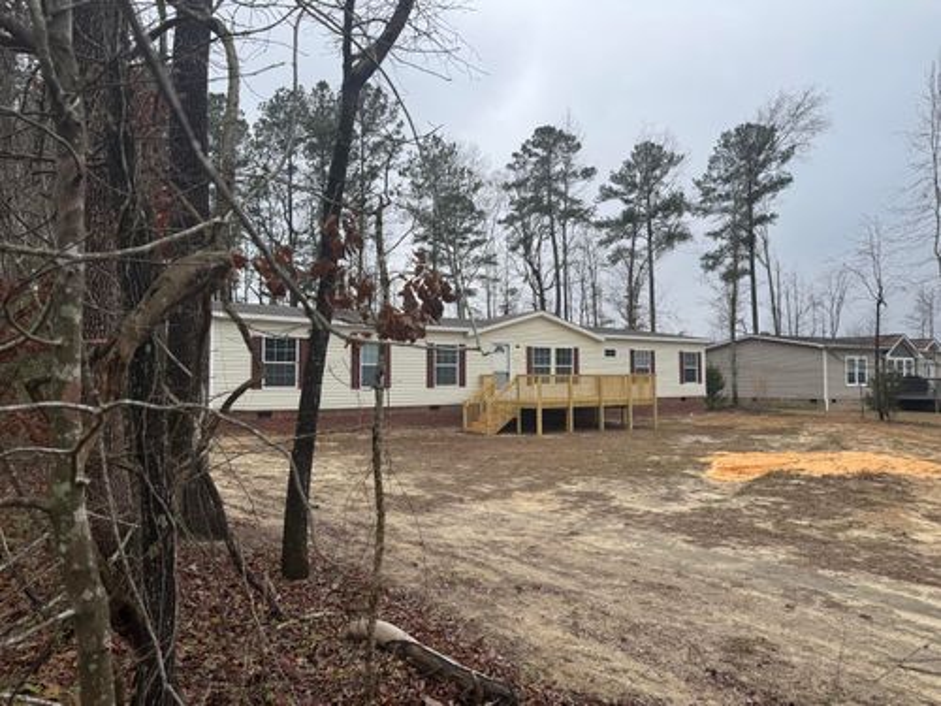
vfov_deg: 56.8
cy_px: 353
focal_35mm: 24
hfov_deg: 71.6
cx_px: 470
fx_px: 652
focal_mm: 6.76
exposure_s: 1/1172
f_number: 1.78
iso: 80
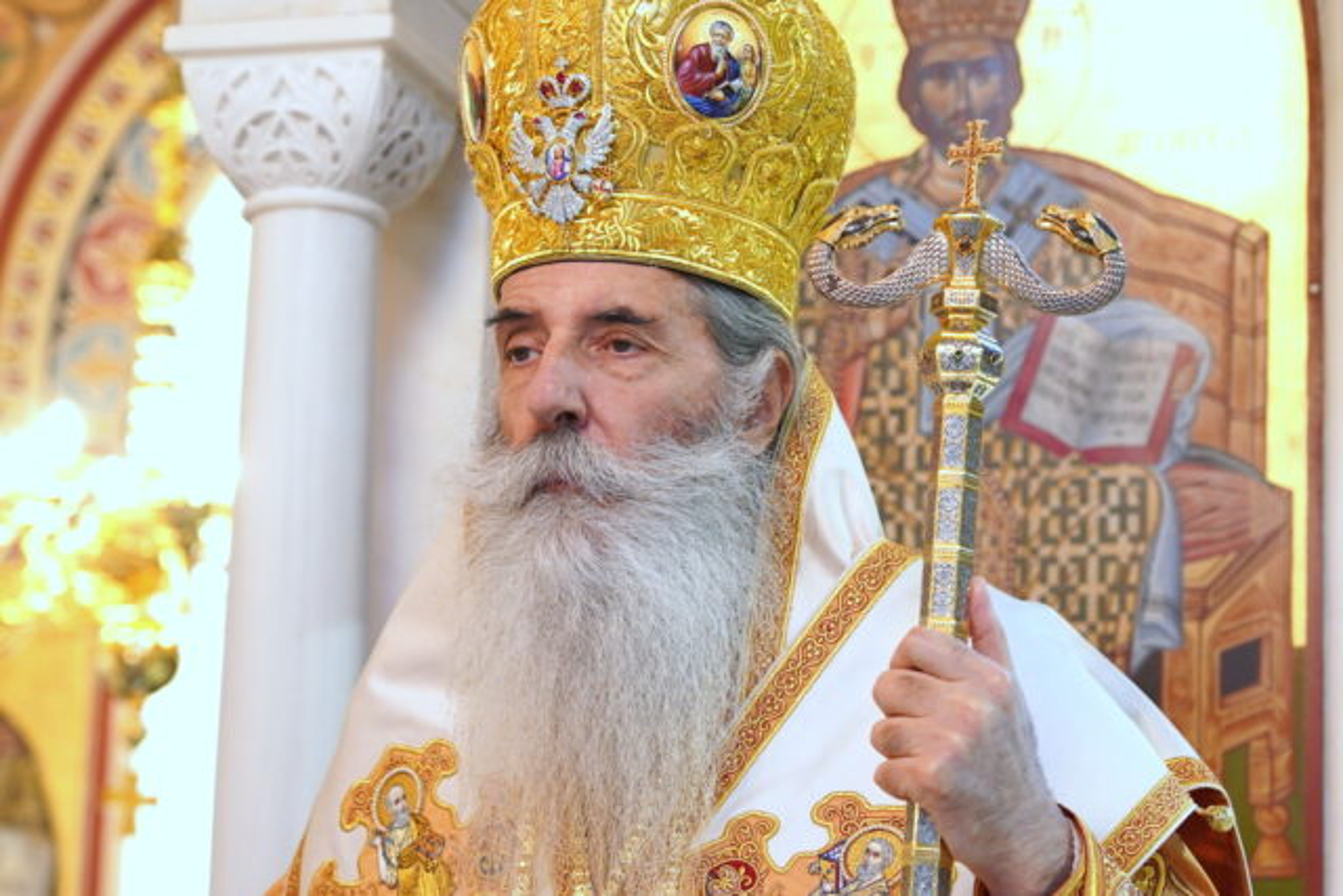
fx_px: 3918
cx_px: 672
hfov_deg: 19.5
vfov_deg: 13.0
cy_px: 448
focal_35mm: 105
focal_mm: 70
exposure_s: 1/160
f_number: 4
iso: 1600
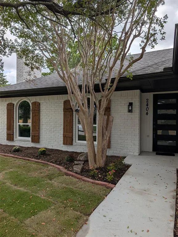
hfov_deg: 56.9
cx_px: 89
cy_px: 118
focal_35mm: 24
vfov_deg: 71.5
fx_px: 164
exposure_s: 1/1143
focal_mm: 6.9
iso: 19
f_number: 1.68
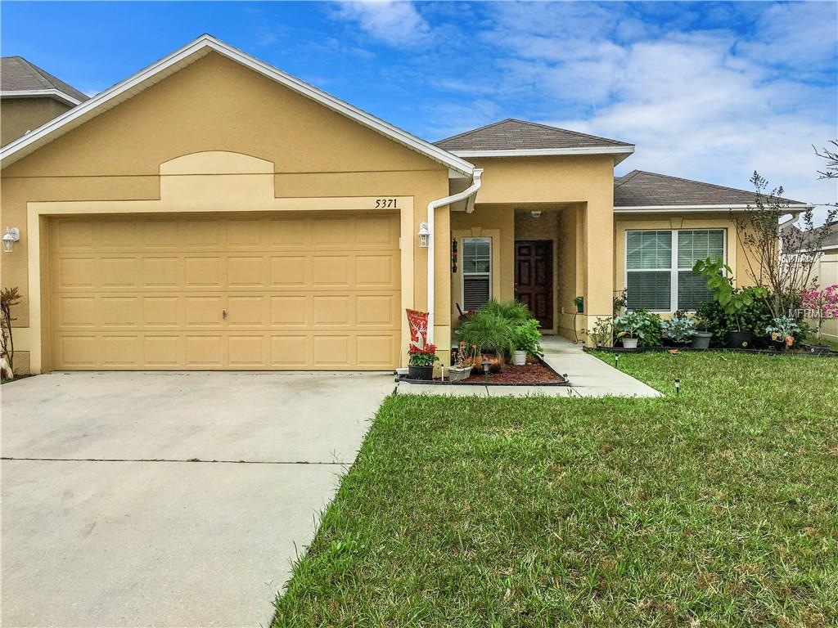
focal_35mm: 29
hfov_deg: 61.7
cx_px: 419
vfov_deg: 48.2
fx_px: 702
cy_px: 314
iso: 25
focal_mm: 4.15
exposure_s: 1/1221
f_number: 2.2
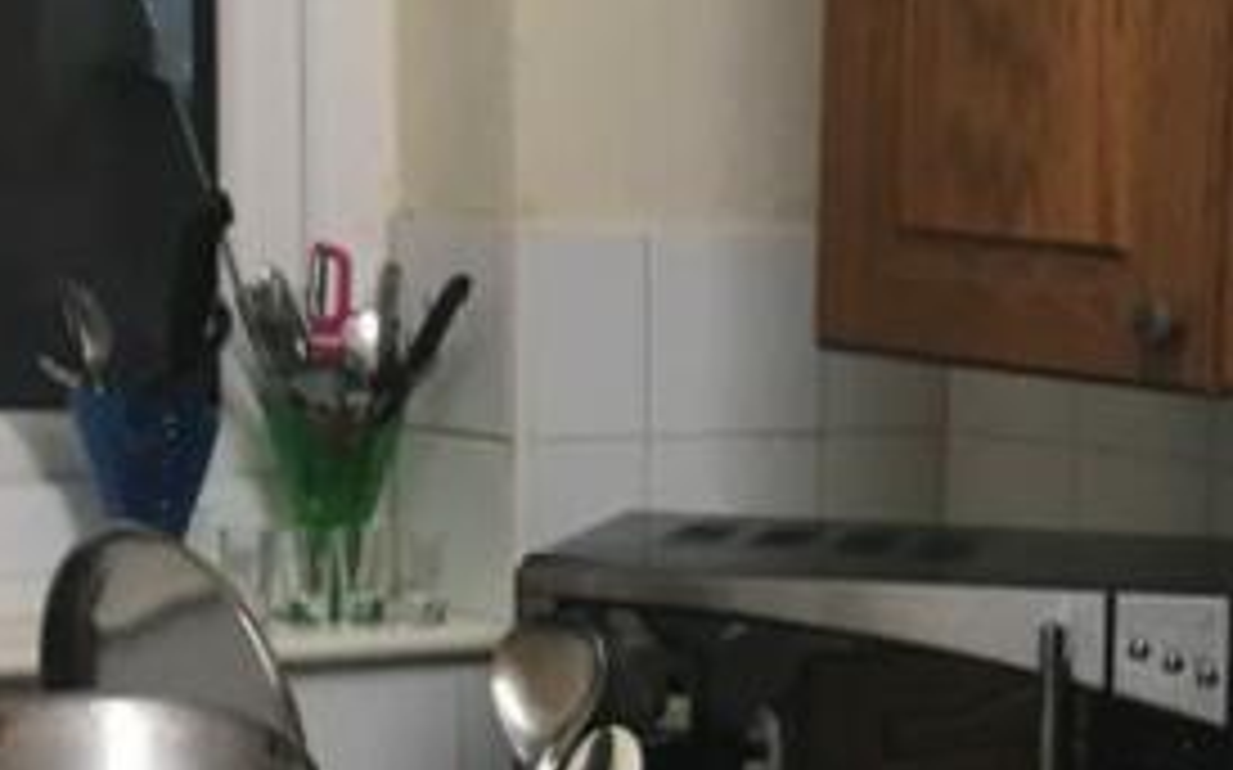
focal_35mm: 115
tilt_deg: -5.8
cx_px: 1962
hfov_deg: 16.2
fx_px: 3863
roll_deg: -3.0
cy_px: 675
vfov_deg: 11.3
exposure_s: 1/33
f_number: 2.2
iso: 80
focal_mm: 4.15
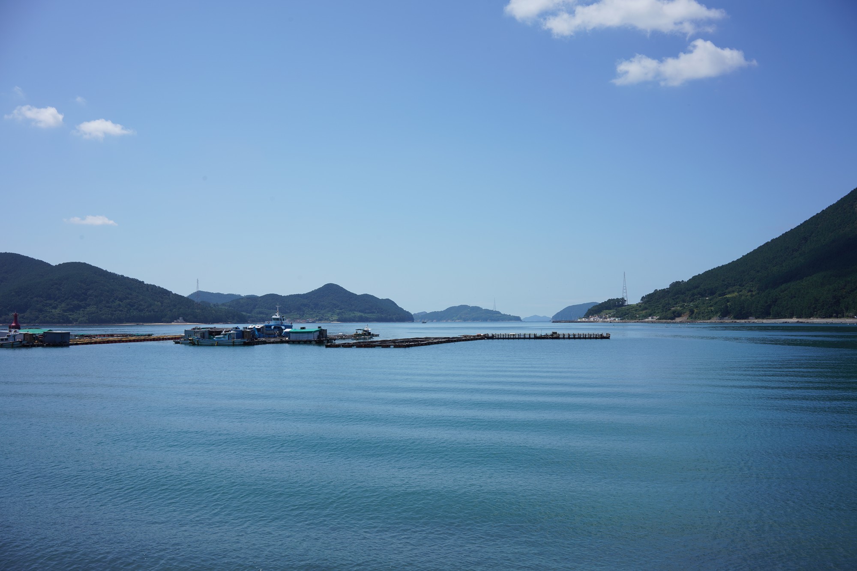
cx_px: 428
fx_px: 833
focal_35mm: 35
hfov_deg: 54.4
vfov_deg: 37.9
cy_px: 286
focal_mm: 35
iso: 100
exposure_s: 1/125
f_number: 14
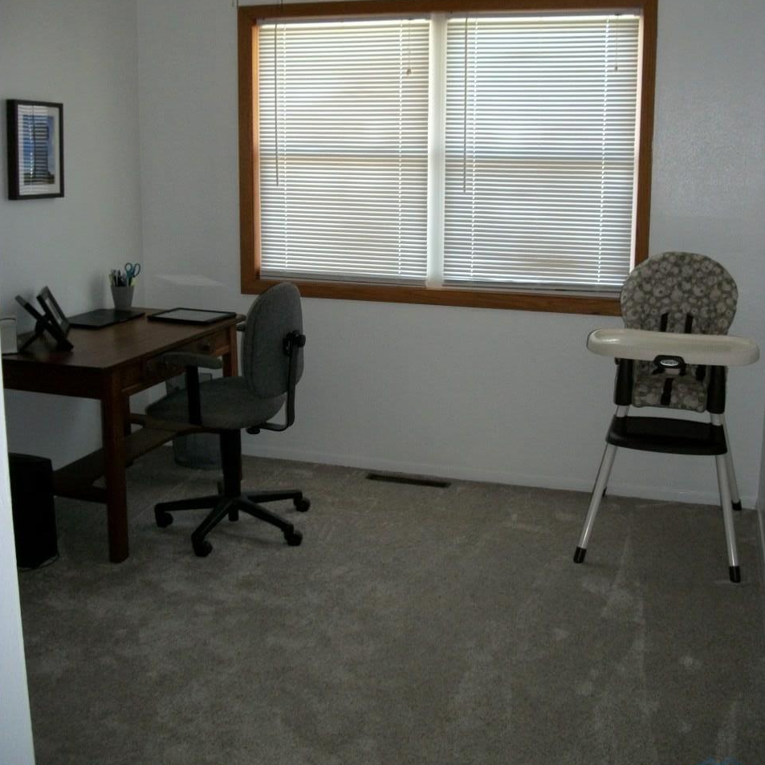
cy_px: 287
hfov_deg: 43.9
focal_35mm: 38
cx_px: 383
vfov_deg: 43.5
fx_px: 950
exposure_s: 1/30
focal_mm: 5.7
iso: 160
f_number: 2.9
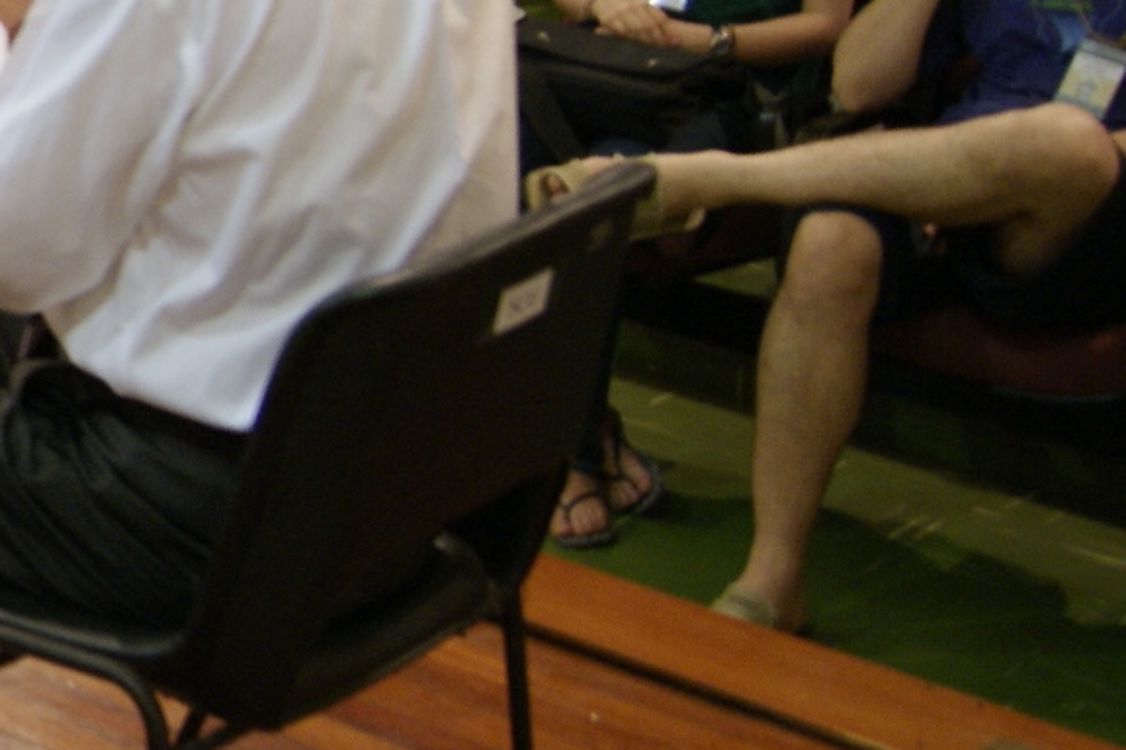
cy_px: 68
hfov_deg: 16.5
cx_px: -682
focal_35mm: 110
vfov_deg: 12.4
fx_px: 3440
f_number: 4
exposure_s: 1/8
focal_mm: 22
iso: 400
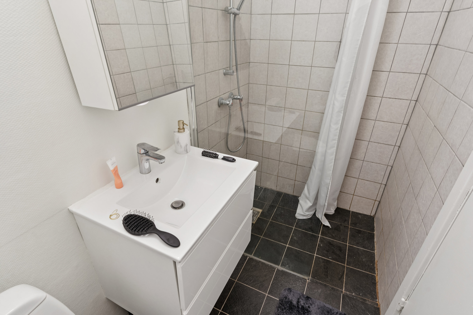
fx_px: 250
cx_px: 236
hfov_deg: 86.9
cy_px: 158
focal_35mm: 19
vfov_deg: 64.6
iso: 200
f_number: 6.7
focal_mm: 19
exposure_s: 1/4
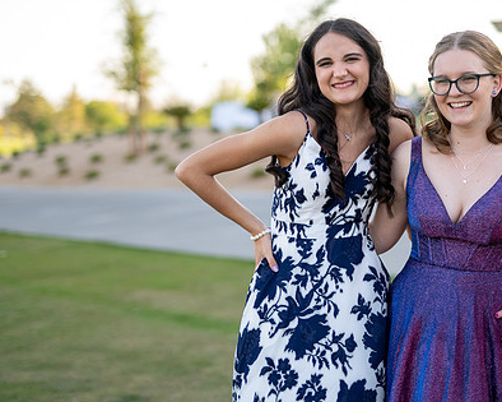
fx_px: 1025
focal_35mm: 69
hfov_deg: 27.4
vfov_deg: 22.1
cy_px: 157
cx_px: 334
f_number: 1.4
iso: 100
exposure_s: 1/640
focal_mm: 50
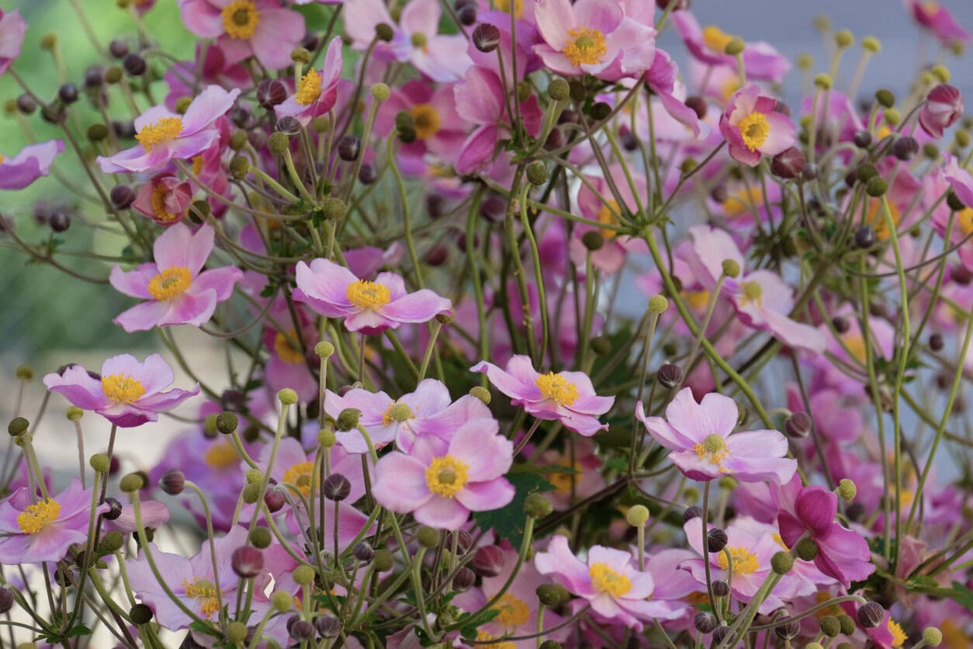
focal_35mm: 243
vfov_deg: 5.7
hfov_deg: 8.5
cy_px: 324
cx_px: 486
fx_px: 6567
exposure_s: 1/170
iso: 200
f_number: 6.2
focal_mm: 161.8
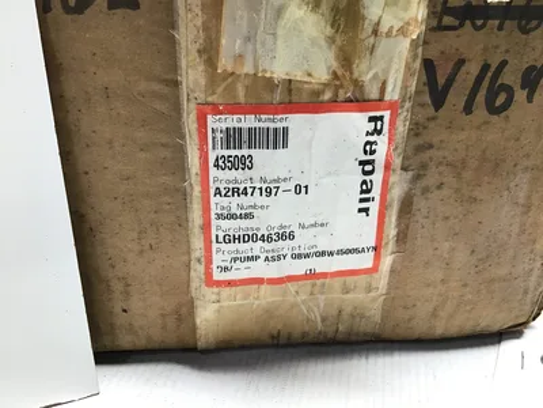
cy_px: 204
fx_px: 486
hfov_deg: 58.4
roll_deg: -4.6
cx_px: 272
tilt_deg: -26.0
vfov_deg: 45.4
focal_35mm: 31
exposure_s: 1/40
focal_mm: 3.3
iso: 25
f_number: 2.4
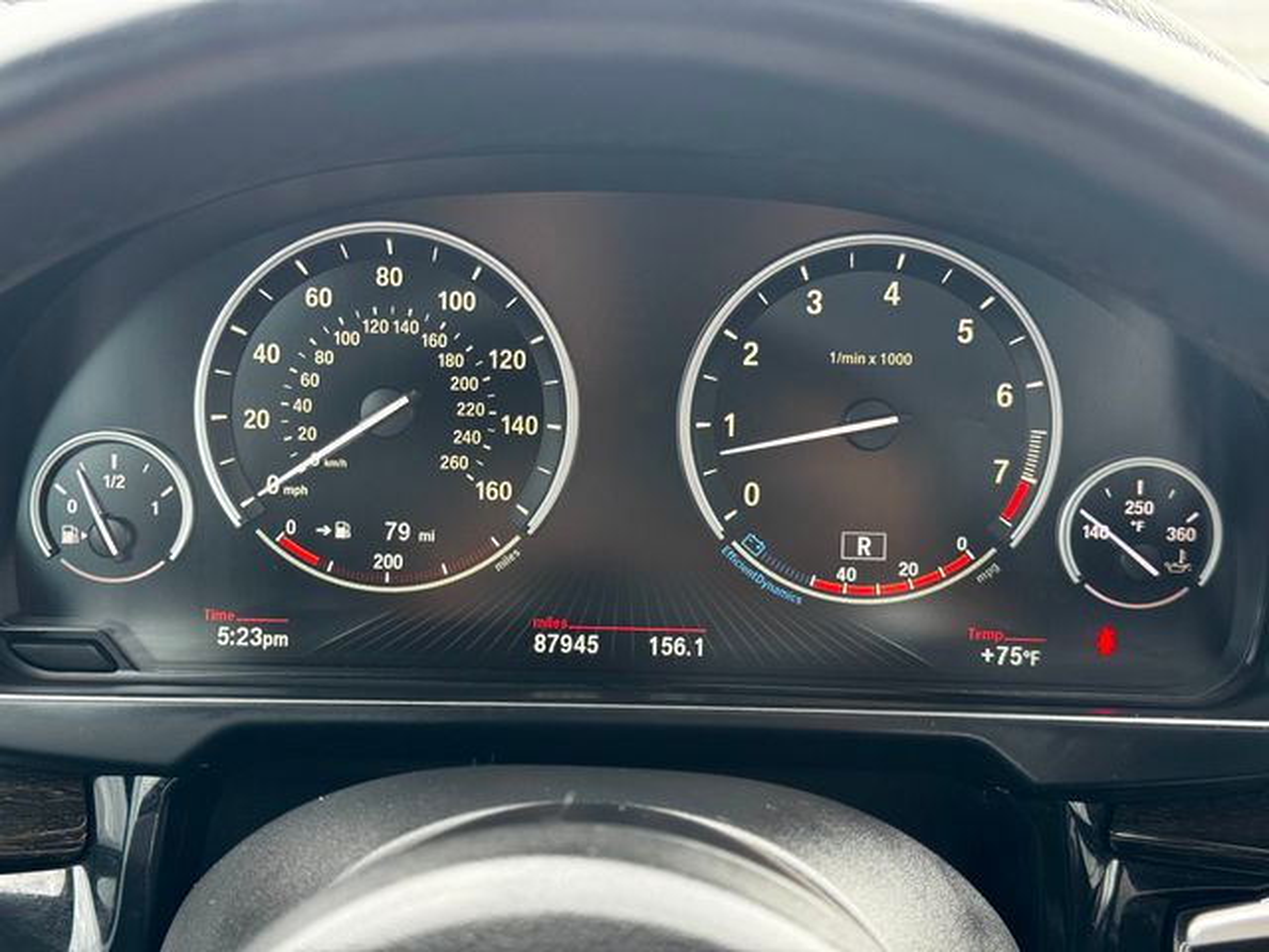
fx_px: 1760
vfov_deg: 30.3
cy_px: 476
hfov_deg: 39.7
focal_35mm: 48
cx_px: 634
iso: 100
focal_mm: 6.76
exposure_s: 1/56
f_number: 1.78
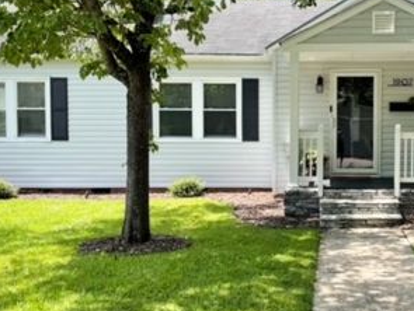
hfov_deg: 42.3
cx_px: 278
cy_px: 134
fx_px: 527
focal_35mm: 44
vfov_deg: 32.9
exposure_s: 1/900
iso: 32
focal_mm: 4.2
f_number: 1.6
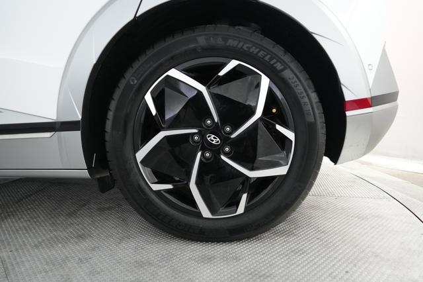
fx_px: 282
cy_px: 141
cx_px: 212
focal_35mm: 24
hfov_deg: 73.8
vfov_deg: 53.1
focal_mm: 24
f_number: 2.8
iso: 4000
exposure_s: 1/160
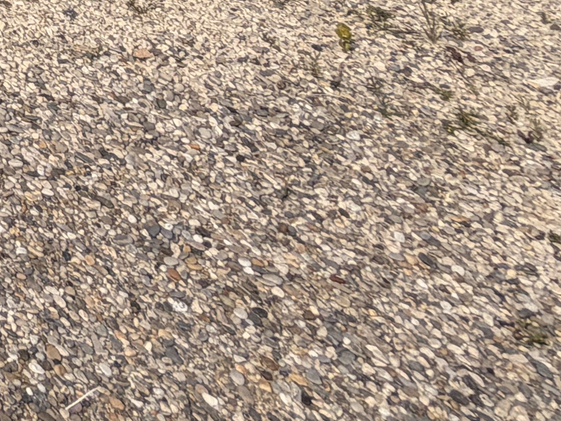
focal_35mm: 65
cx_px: -624
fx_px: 1054
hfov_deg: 17.7
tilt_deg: -2.8
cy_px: -534
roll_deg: +2.9
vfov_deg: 15.3
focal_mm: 2.22
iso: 20
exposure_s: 1/1033
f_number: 2.2
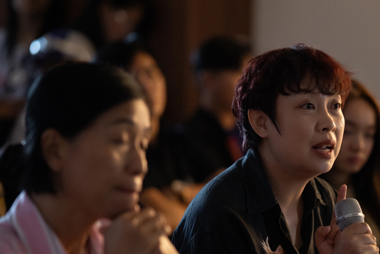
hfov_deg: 14.0
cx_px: 287
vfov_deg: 9.4
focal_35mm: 146
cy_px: 177
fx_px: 1541
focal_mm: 85
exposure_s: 1/160
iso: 4000
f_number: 1.4
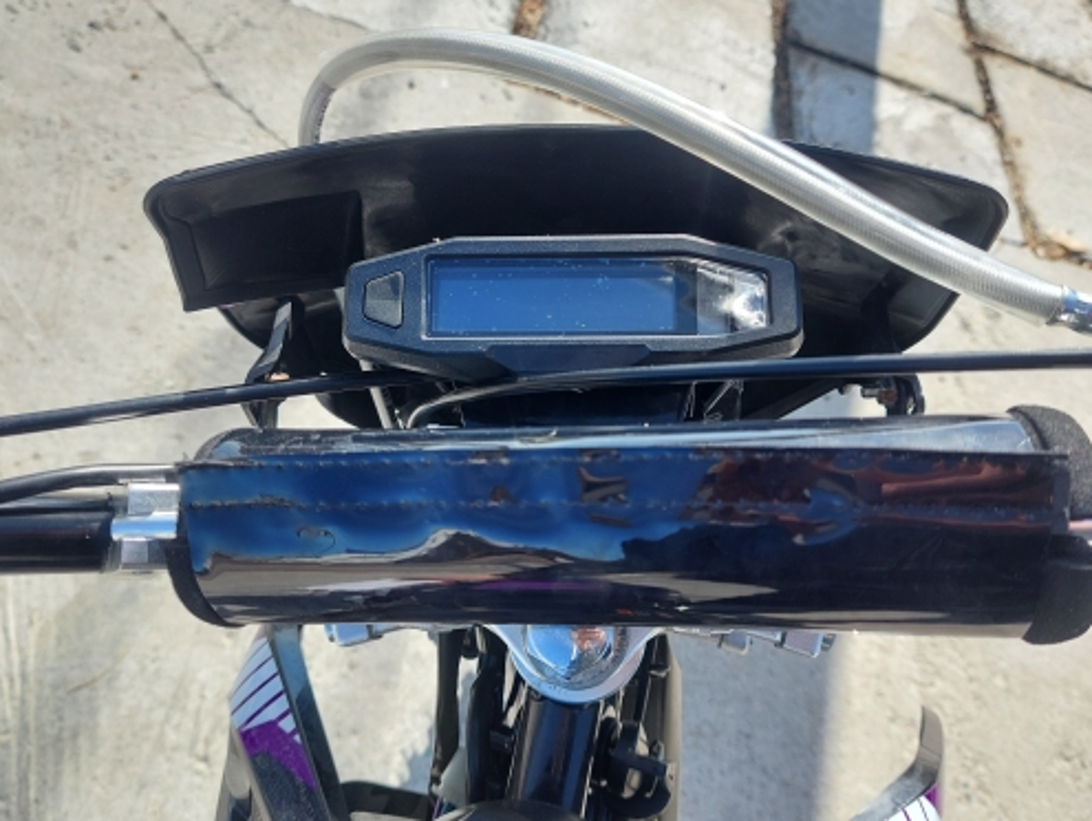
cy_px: 388
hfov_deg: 63.4
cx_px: 538
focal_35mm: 28
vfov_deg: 49.8
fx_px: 884
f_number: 1.8
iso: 40
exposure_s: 1/508
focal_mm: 5.23
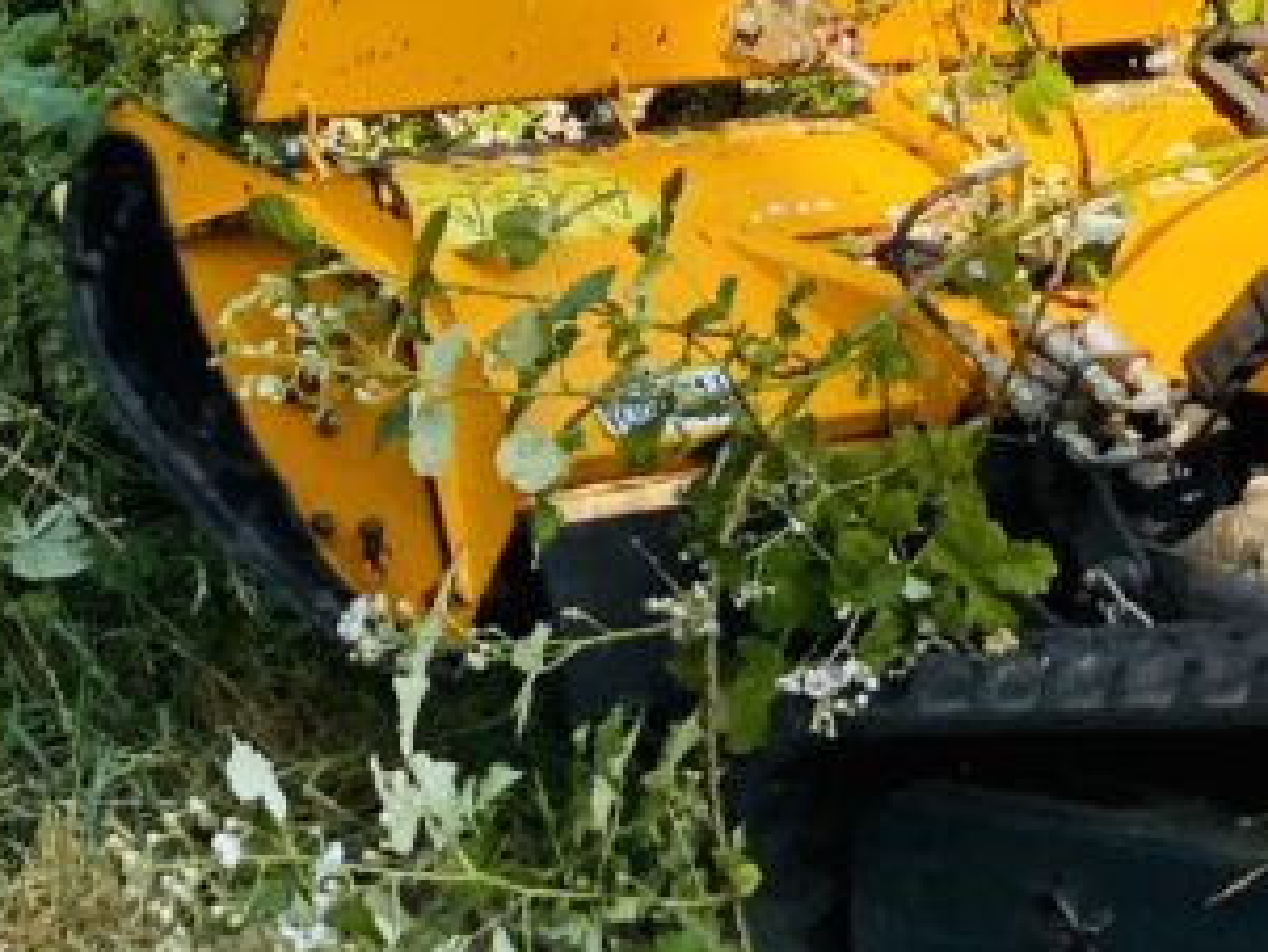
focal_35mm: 177
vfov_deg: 8.4
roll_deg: +0.4
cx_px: 1622
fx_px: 6486
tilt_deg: -5.9
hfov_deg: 10.9
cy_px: 257
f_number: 2
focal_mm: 6
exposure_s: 1/737
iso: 20
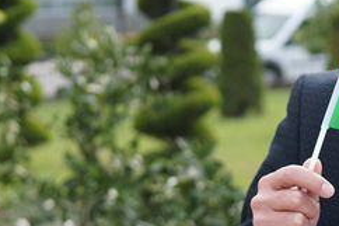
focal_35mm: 149
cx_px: 308
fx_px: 1402
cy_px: 176
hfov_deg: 13.7
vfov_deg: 9.2
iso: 100
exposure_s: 1/640
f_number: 2.5
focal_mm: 30
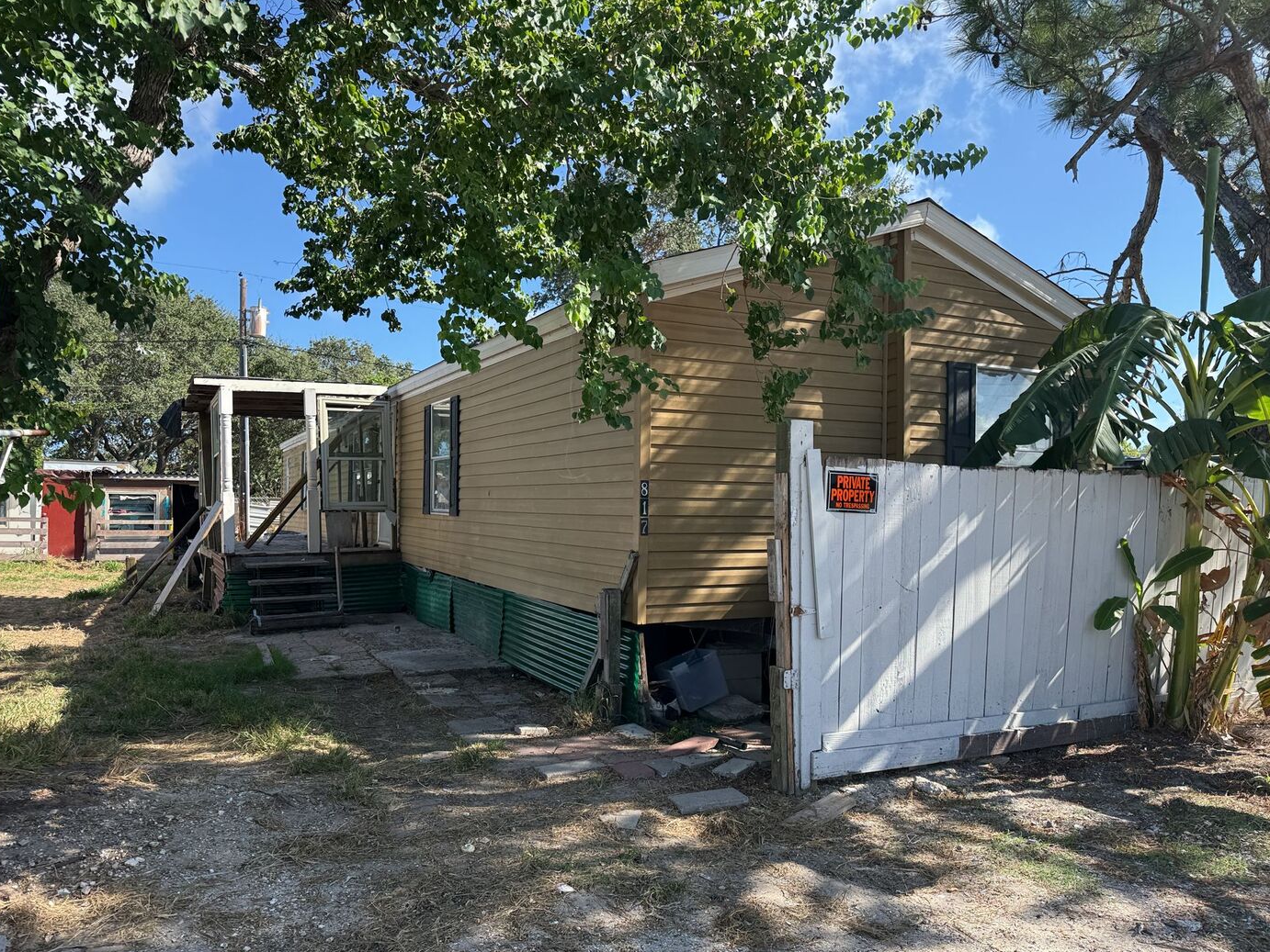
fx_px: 917
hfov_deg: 69.4
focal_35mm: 25
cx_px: 652
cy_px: 494
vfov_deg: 54.9
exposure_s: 1/2110
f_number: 1.78
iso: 100
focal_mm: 6.76
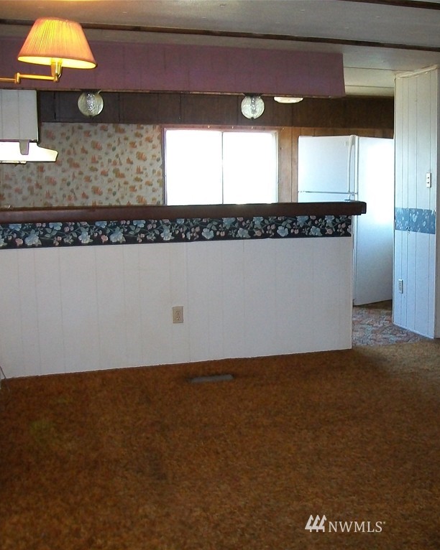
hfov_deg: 31.3
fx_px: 766
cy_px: 275
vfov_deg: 39.6
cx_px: 345
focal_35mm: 47
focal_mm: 6
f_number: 2.7
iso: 240
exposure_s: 1/30
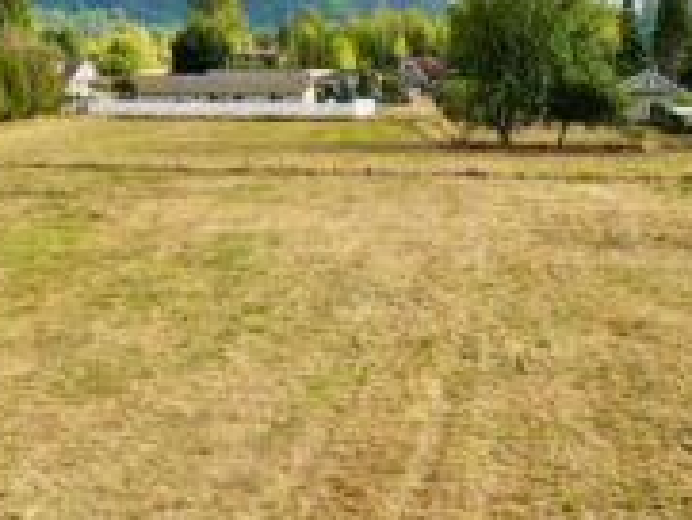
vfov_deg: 27.5
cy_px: 206
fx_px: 1060
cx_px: 463
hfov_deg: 35.8
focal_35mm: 53
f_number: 2.8
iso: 100
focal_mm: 4.5
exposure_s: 1/320
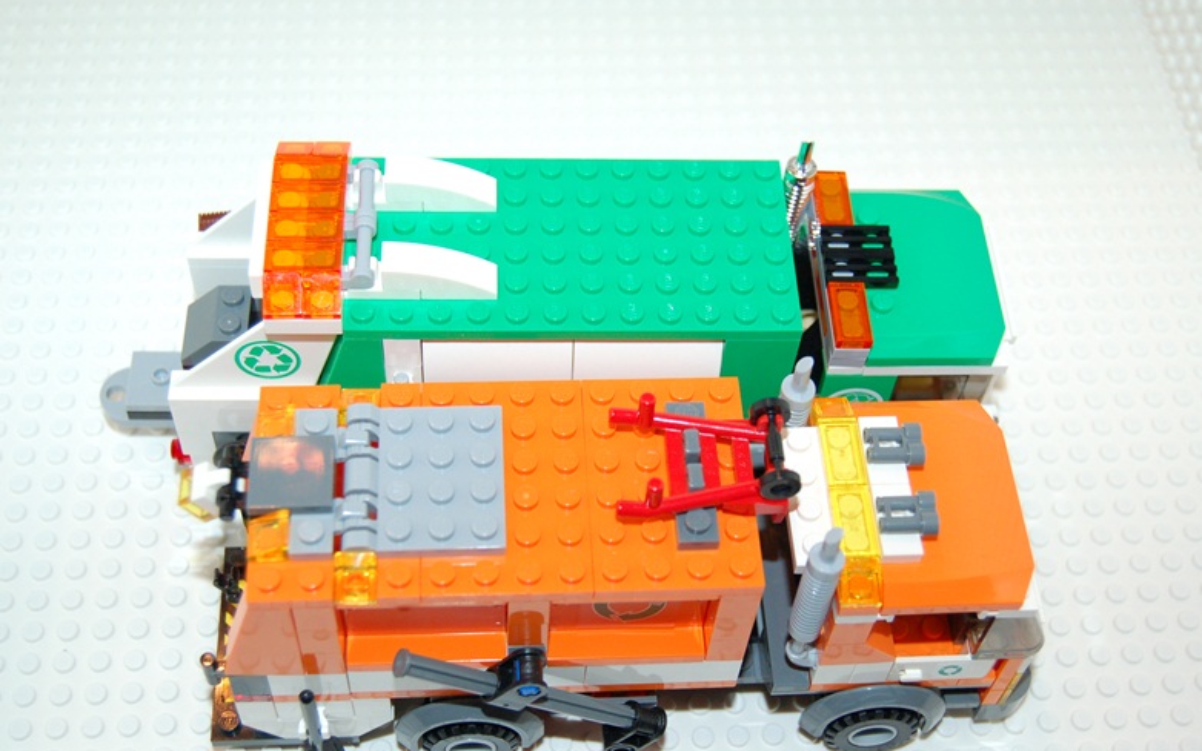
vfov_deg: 25.8
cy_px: 407
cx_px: 590
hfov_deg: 40.3
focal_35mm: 50
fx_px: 1638
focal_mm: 32
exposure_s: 1/60
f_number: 4.5
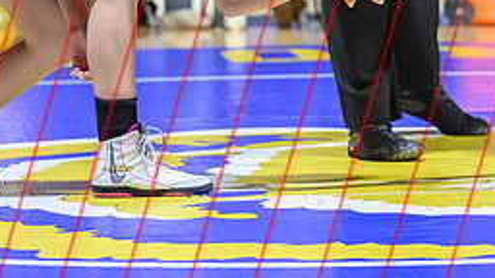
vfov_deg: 5.3
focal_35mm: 229
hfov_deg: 9.4
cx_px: 444
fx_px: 3006
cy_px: -50
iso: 12800
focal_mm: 70
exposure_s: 1/640
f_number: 2.8
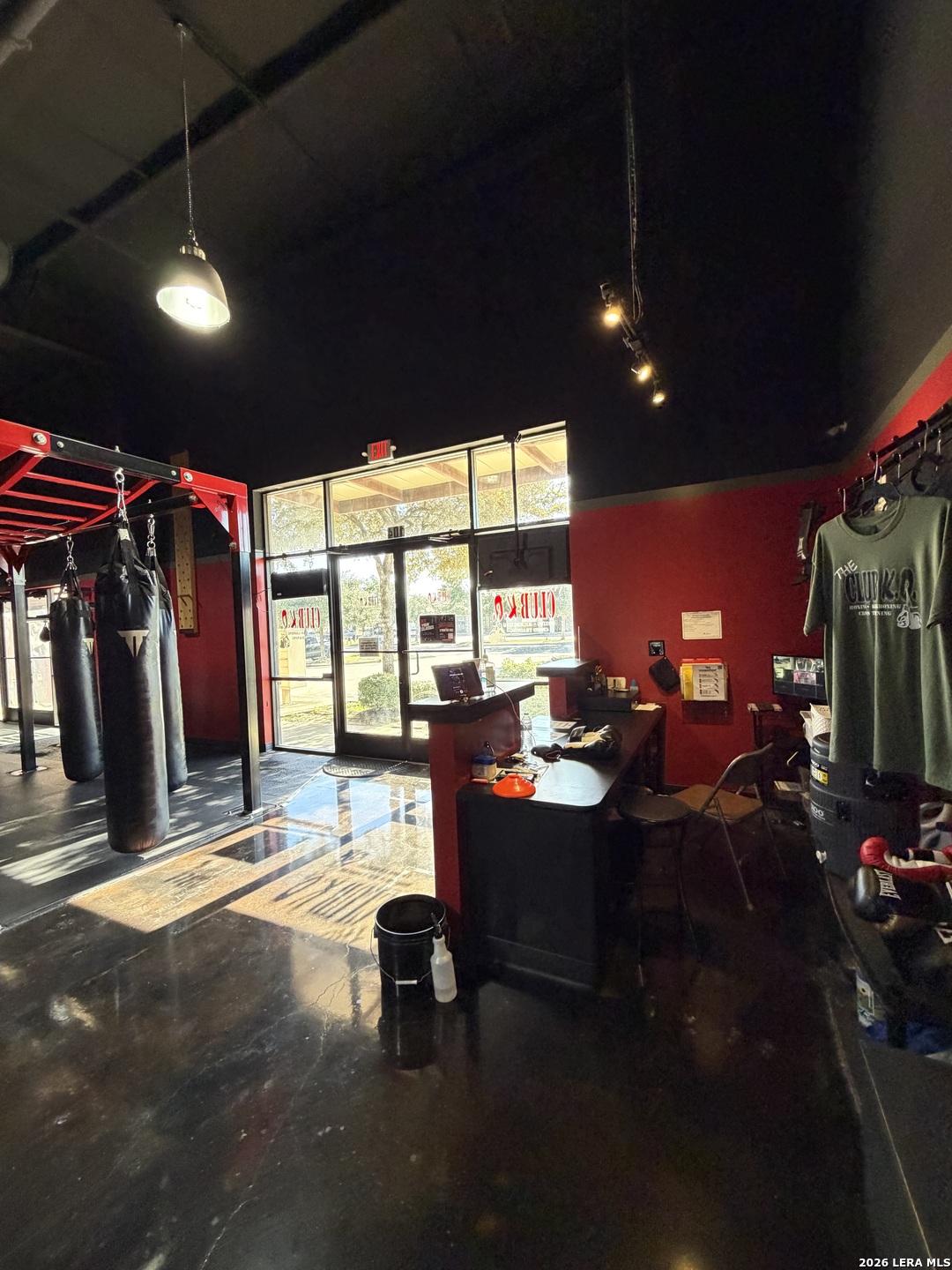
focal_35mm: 14
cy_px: 635
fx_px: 513
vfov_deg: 102.1
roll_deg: +3.5
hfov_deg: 85.7
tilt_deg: +0.4
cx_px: 476
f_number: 2.2
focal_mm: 2.22
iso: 400
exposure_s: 1/60
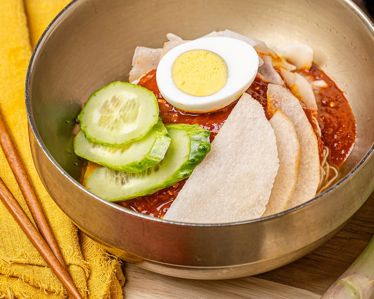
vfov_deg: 5.2
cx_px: 213
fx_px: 3265
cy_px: 126
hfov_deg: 6.6
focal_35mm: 295
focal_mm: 153
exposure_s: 1/125
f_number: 5.6
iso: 100
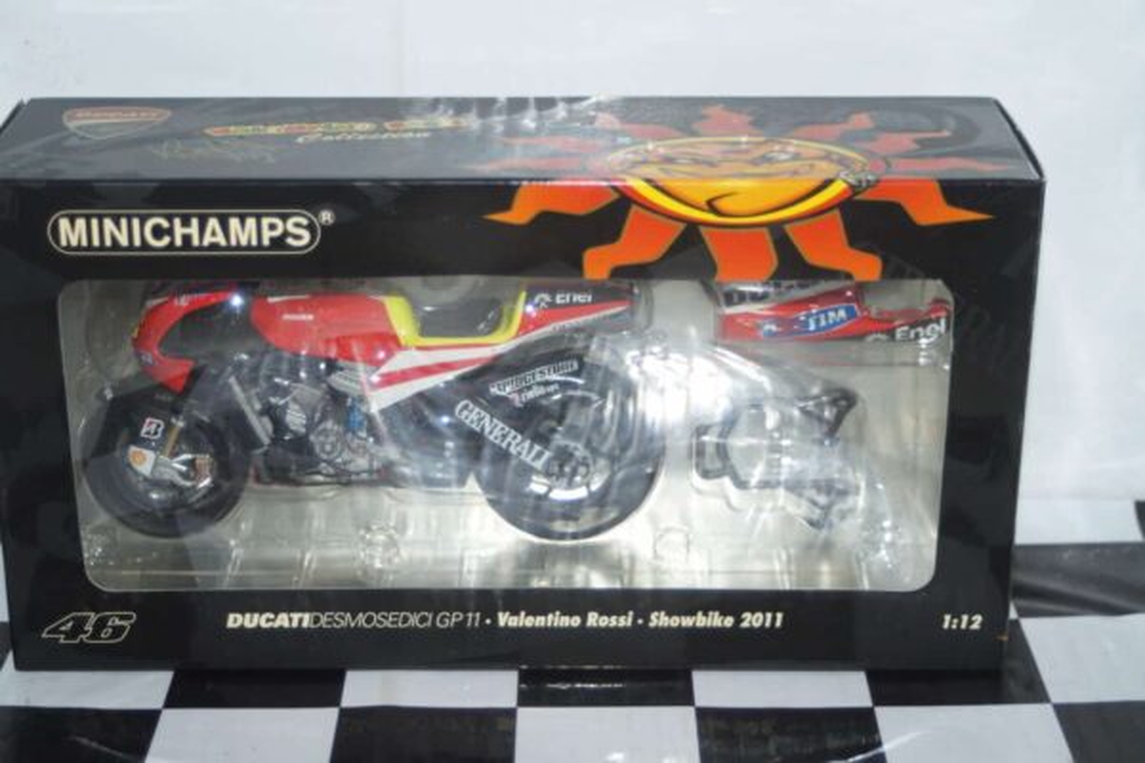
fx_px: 2147
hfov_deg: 29.9
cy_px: 382
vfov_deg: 20.2
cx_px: 572
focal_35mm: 68
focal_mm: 45
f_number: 4.5
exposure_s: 1/80
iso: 250
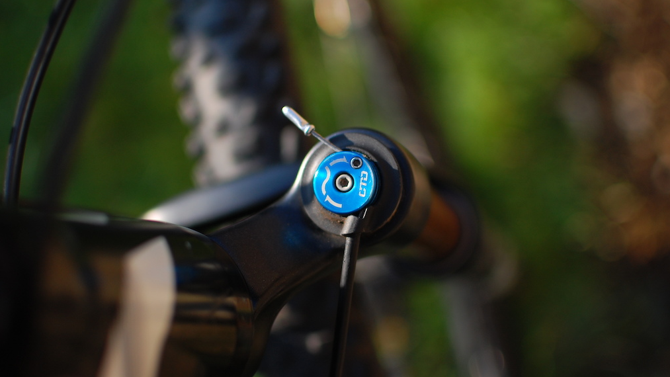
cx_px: 336
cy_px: 182
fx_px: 987
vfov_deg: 21.6
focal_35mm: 56
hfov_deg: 37.5
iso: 200
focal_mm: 35
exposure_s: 1/2000
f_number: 2
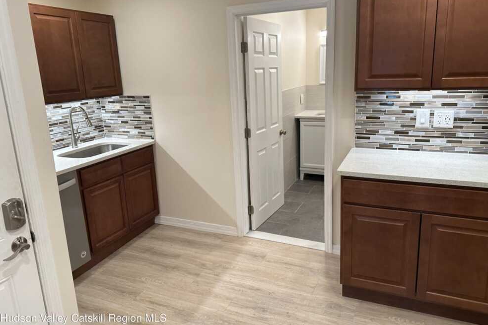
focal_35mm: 26
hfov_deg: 69.4
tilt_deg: -13.8
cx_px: 253
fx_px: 352
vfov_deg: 49.4
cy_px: 145
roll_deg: +2.4
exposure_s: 1/120
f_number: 1.78
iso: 125
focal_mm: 6.86
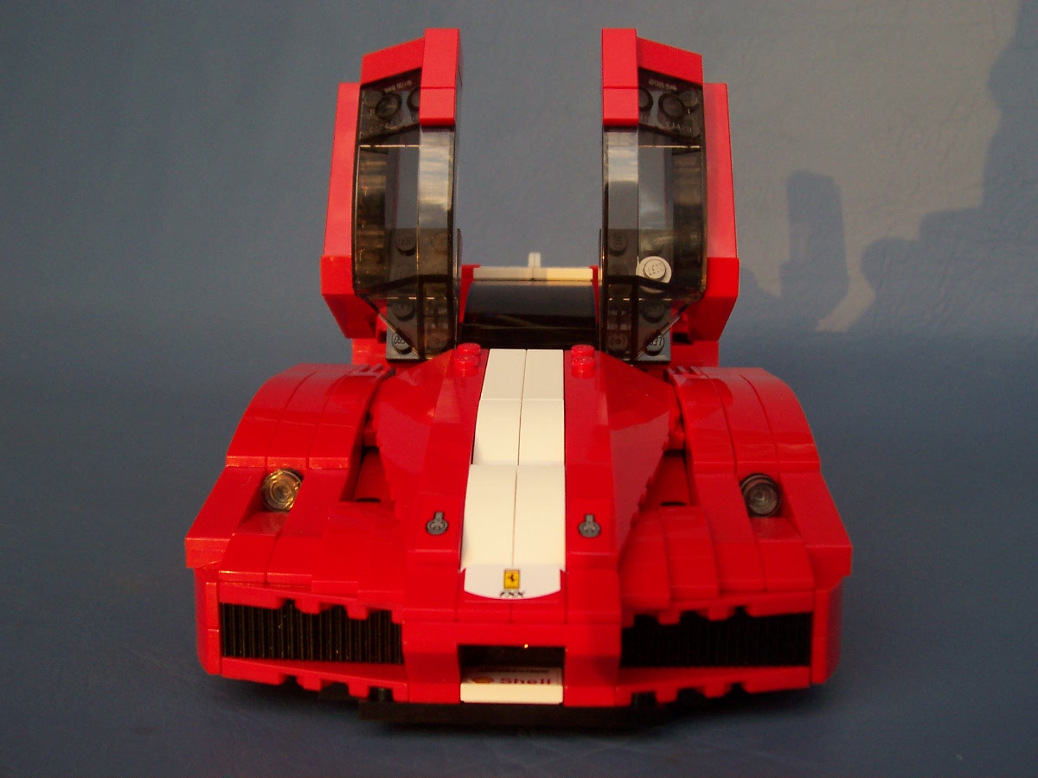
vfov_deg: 38.7
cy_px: 389
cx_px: 519
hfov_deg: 50.1
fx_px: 1109
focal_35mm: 37
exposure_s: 1/90
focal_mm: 5.6
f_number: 2.8
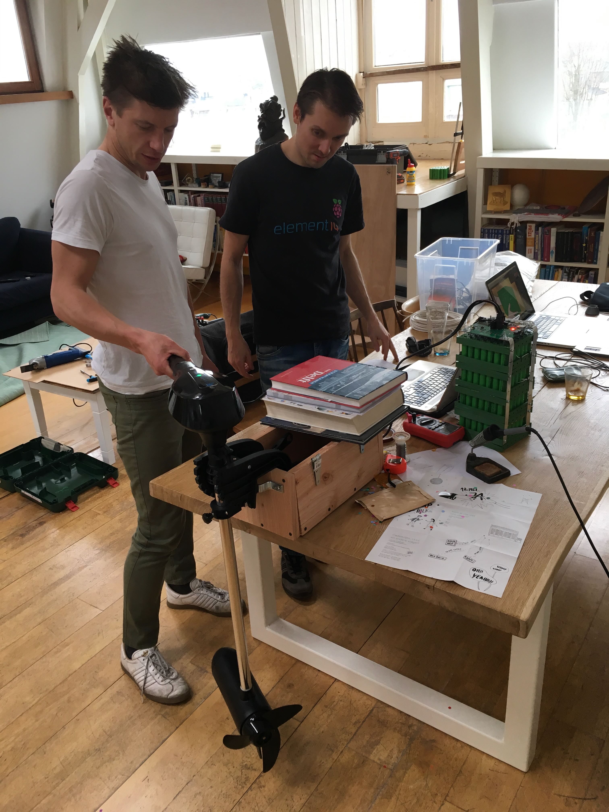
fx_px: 680
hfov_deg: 48.2
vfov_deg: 61.7
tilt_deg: -24.4
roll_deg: +4.4
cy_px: 406
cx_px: 304
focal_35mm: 29
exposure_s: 1/33
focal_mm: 4.15
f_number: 2.2
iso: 25
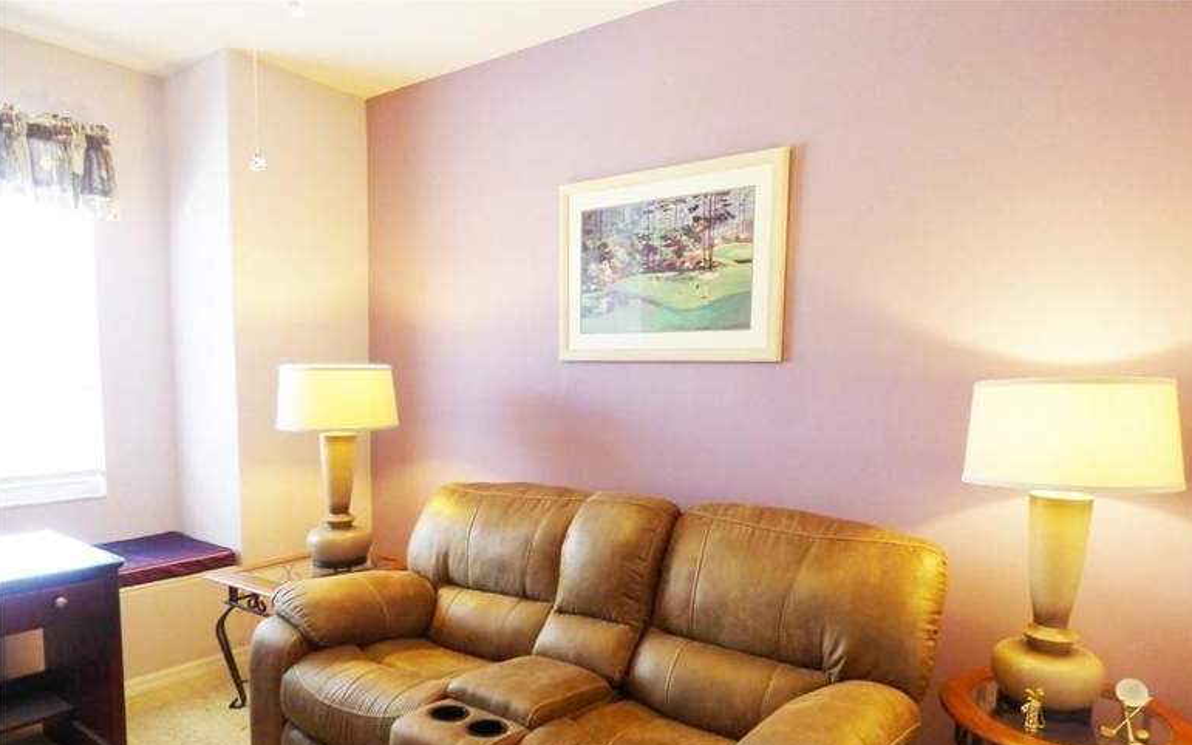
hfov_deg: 79.6
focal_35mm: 22
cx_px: 614
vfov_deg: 54.5
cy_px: 462
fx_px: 715
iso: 400
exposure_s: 1/50
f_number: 2.8
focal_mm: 3.58
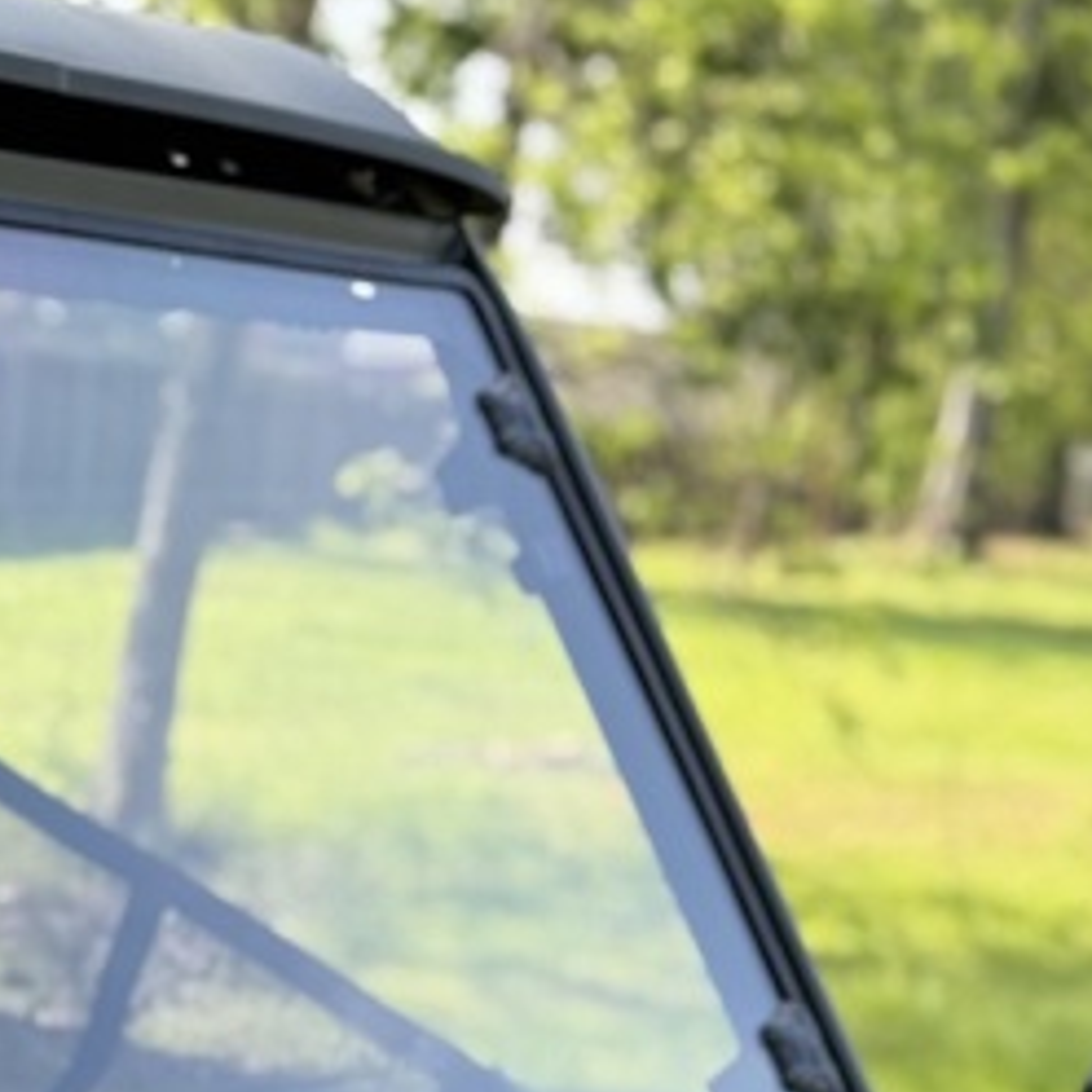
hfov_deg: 12.1
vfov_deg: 12.6
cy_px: 1022
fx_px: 4890
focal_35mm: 137
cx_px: -546
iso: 64
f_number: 1.78
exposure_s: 1/819
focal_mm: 6.76
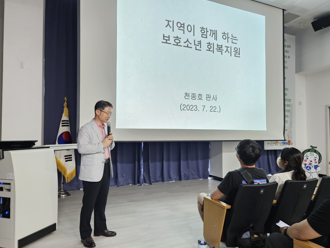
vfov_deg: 56.8
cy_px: 127
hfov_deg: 71.6
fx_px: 229
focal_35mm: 24
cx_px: 170
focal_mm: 5.4
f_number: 1.8
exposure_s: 1/45
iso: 640
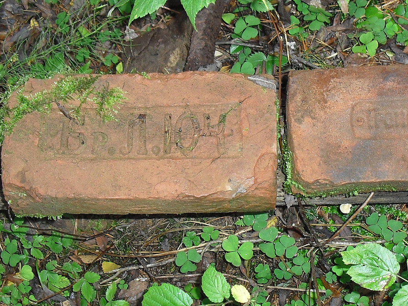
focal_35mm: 64
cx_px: 285
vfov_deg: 22.9
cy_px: 181
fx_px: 754
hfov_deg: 30.0
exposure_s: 1/60
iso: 200
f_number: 3.1
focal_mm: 6.3
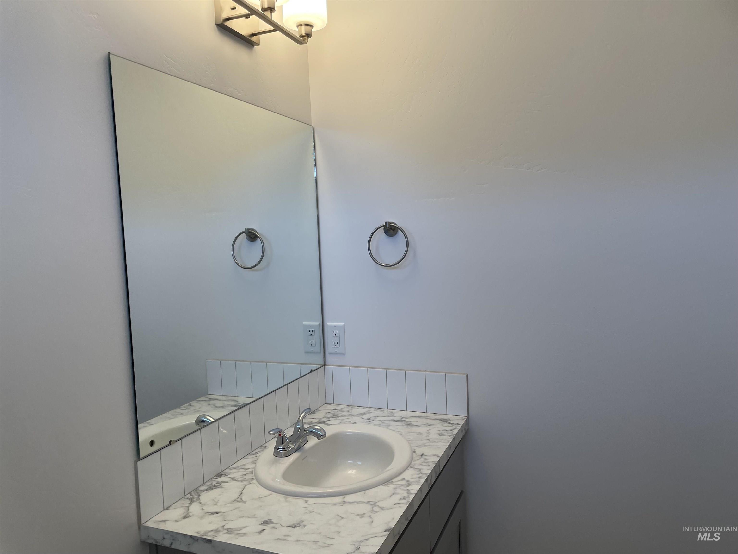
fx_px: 554
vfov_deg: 53.1
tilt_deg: -1.0
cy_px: 277
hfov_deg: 67.3
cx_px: 369
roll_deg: +1.8
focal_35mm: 26
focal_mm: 4.2
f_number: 1.6
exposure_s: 1/120
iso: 40
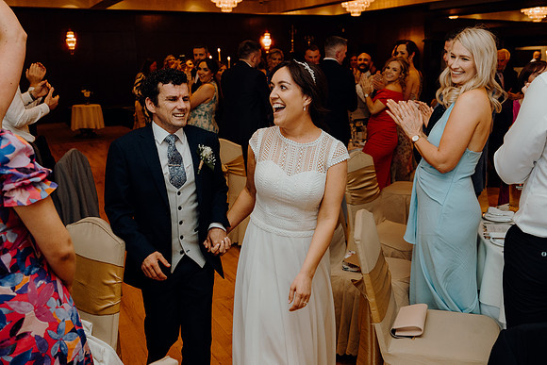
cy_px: 182
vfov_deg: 36.9
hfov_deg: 53.1
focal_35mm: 36
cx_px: 274
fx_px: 547
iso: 1250
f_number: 2.8
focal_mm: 24
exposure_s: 1/200
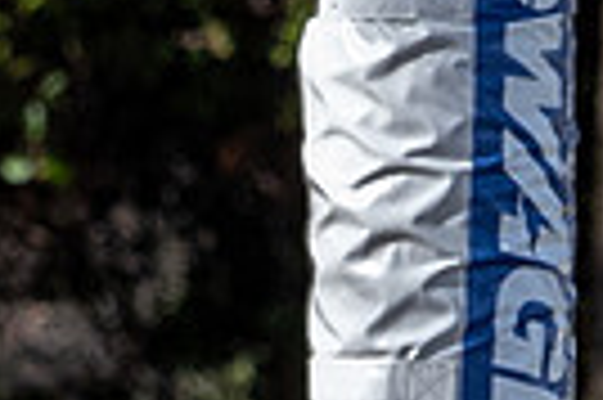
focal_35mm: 3726
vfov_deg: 0.4
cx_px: 531
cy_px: 766
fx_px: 62334
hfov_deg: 0.6
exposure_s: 1/1250
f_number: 4.5
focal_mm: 200
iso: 360
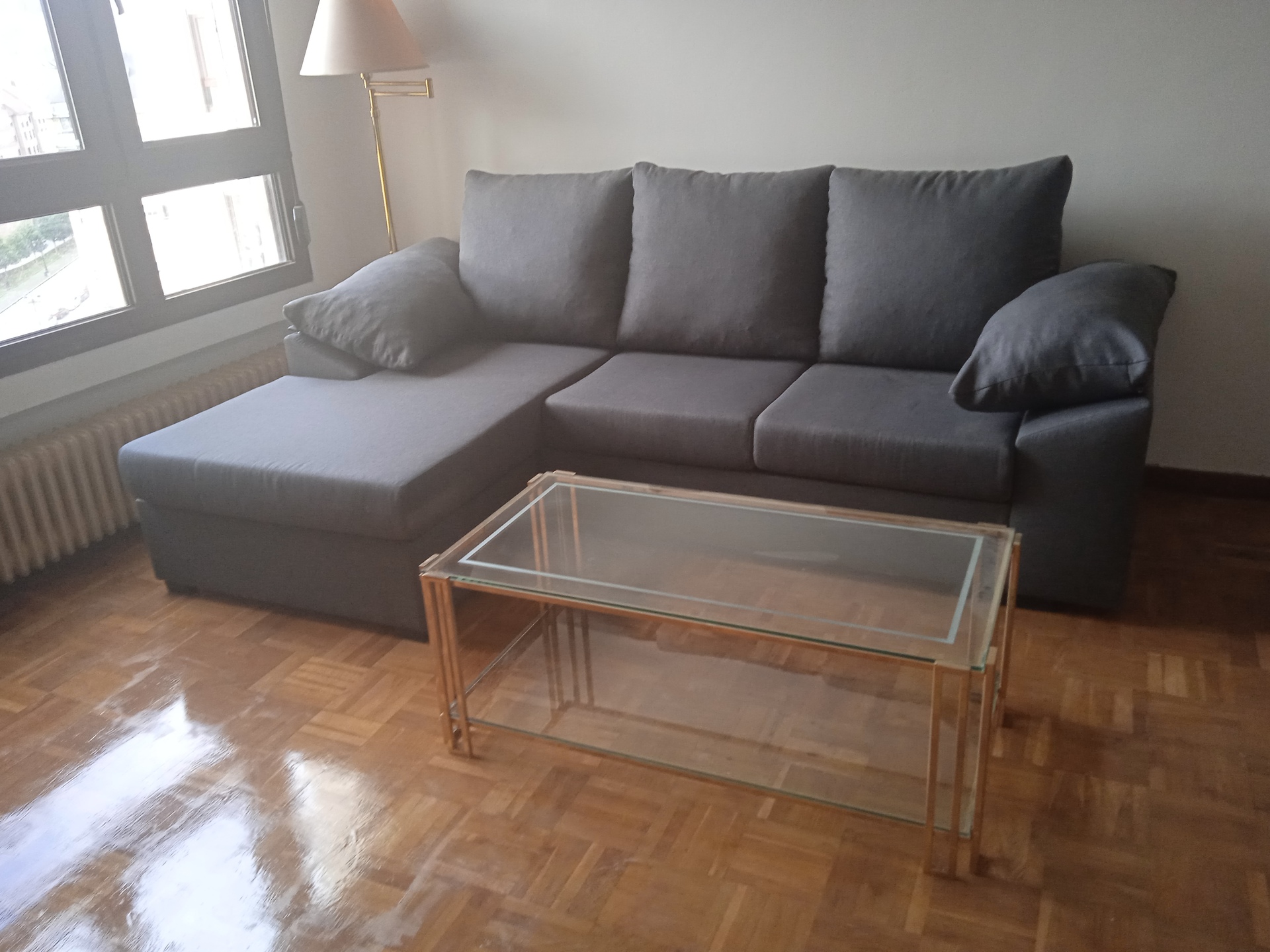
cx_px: 635
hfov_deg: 63.4
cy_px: 476
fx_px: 1027
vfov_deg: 49.7
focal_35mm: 28
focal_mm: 3.43
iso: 276
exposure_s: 1/33.3
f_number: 2.2
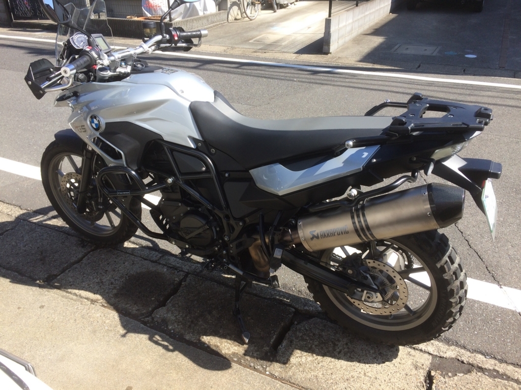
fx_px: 436
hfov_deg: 61.7
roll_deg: +2.0
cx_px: 260
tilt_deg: -28.3
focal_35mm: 29
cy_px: 195
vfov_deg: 48.2
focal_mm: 4.15
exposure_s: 1/892
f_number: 2.2
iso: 32
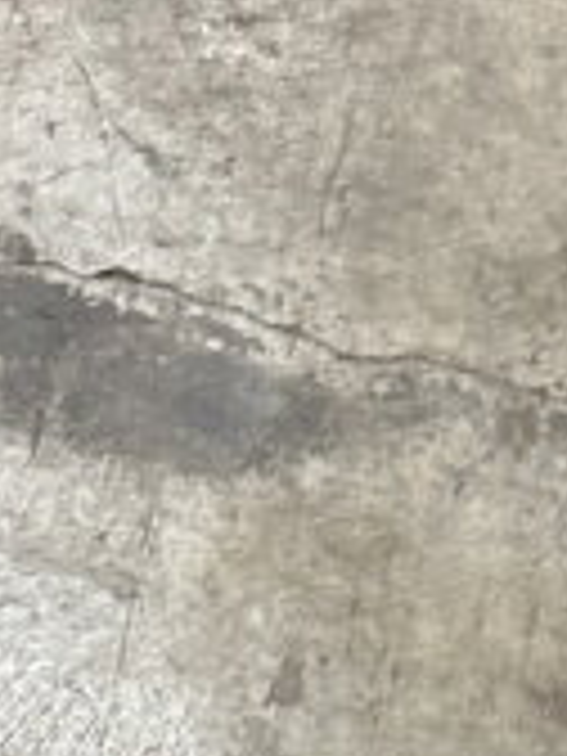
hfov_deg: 12.7
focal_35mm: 116
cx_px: 464
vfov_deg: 13.8
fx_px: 2533
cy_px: 1609
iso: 400
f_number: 1.78
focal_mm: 6.86
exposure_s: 1/60
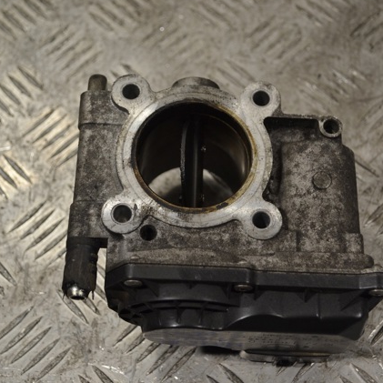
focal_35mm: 62
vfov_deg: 27.7
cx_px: 216
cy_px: 191
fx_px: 776
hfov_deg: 27.7
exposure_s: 1/125
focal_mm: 32
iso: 320
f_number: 5.6
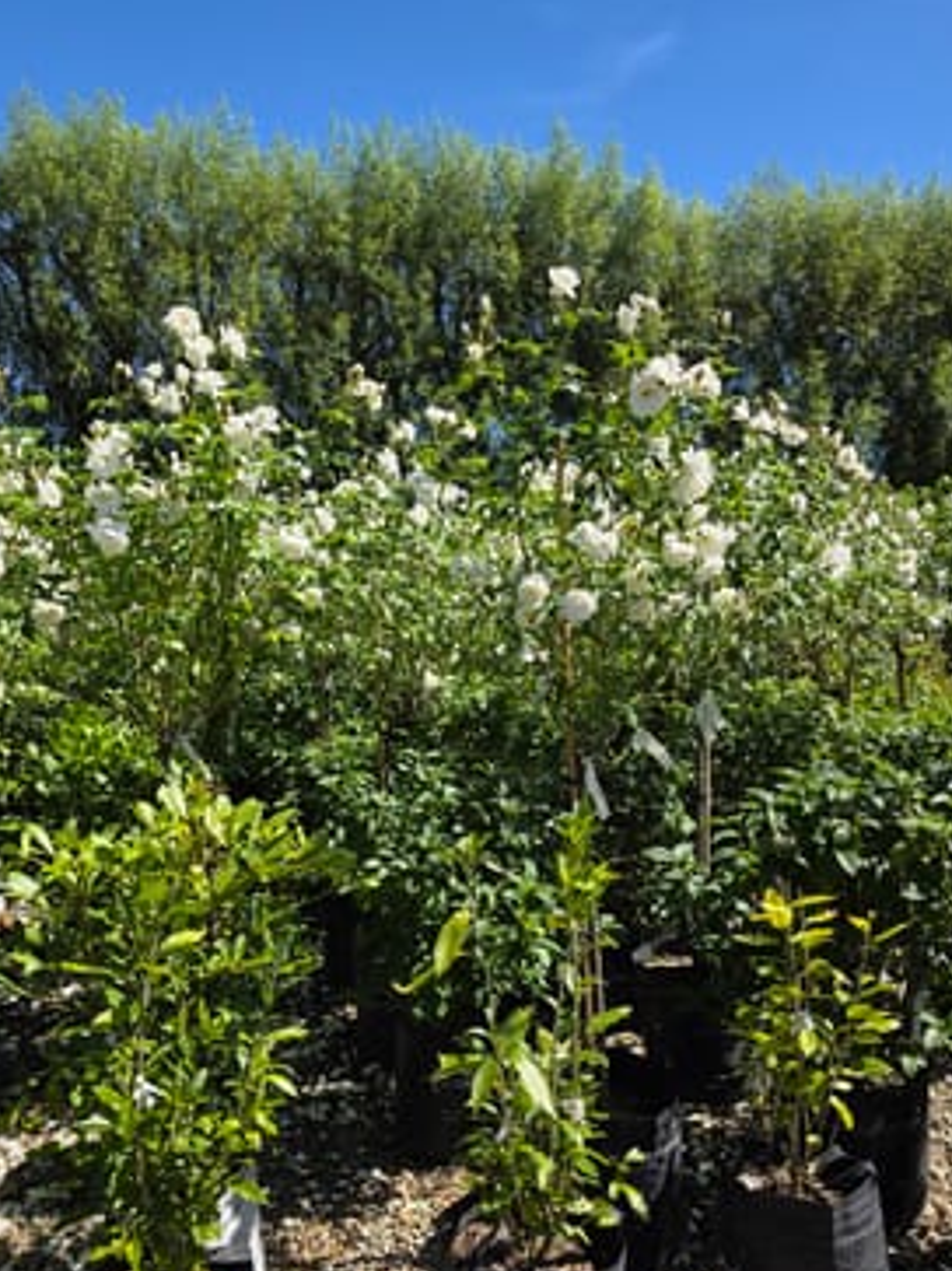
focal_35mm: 27
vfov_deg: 65.3
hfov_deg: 51.2
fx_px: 991
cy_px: 665
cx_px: 413
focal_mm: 6.3
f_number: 1.7
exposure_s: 1/4145
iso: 80
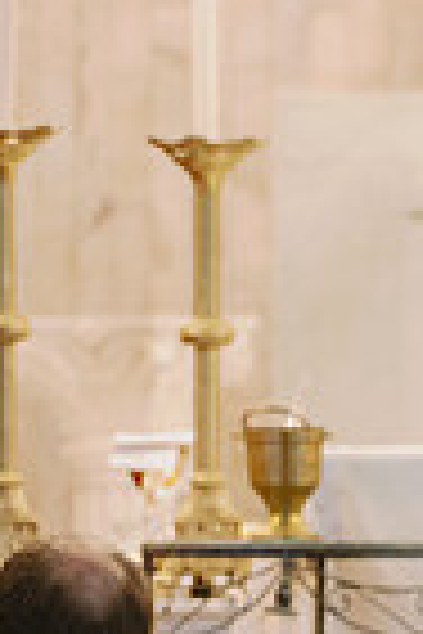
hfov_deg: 1.7
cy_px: 859
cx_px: 1125
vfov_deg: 2.5
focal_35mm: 820
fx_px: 14451
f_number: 2.8
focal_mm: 200
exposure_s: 1/100
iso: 1600
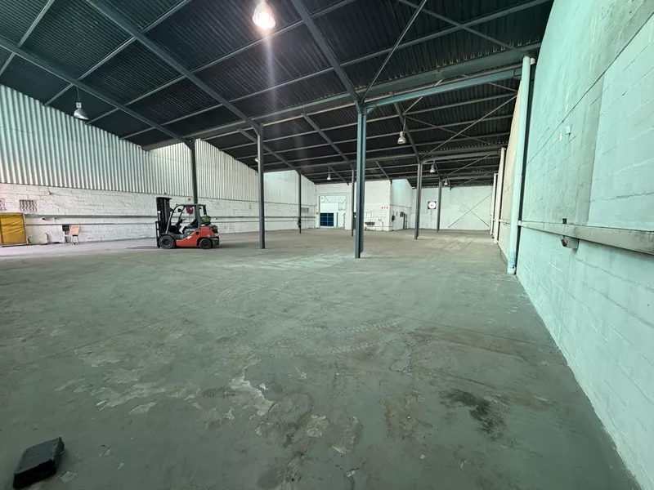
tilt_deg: -6.4
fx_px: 265
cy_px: 245
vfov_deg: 85.7
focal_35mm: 14
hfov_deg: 102.1
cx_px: 327
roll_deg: -0.1
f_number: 2.2
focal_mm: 2.22
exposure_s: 1/50
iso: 200
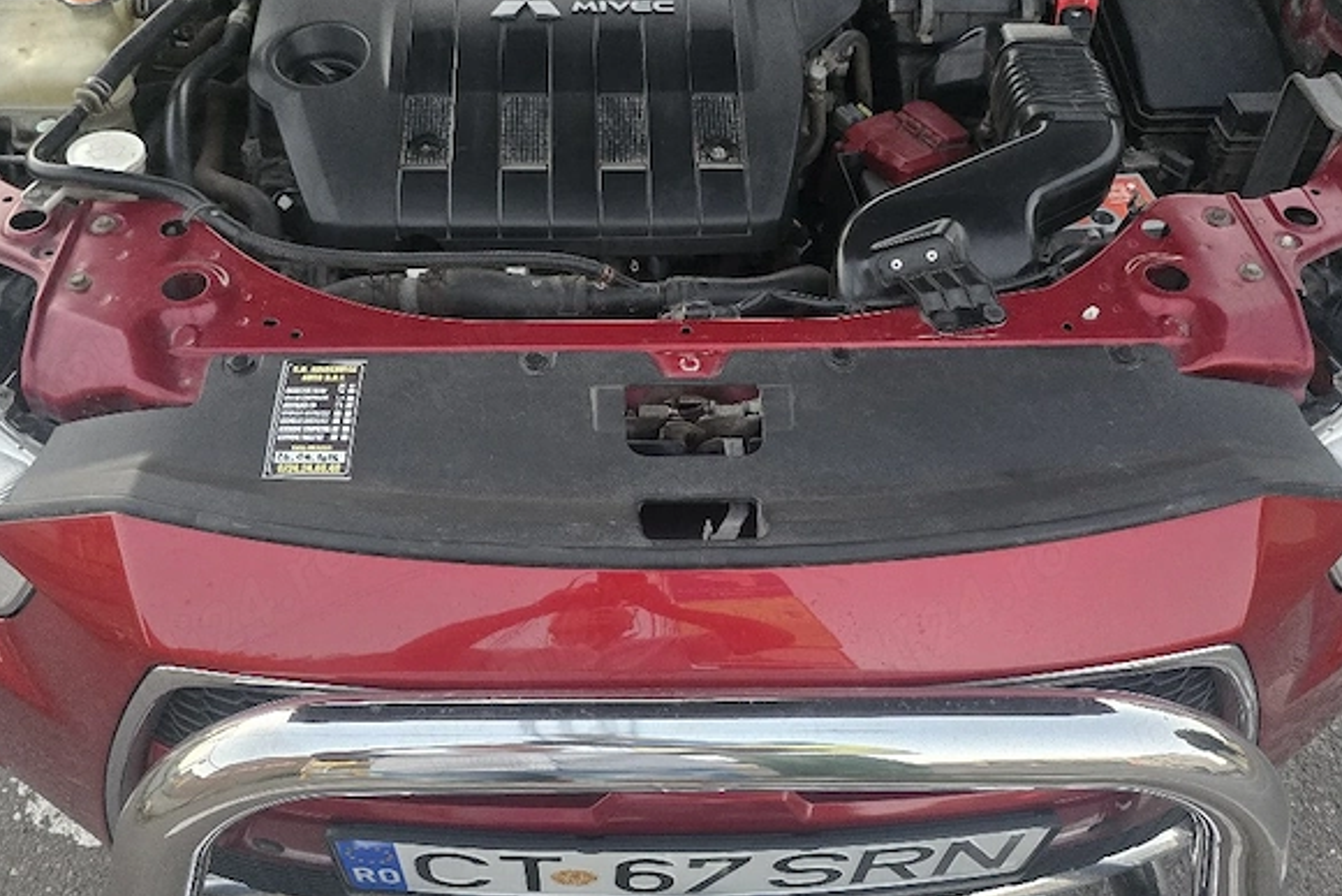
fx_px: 1230
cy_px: 338
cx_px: 655
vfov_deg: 39.7
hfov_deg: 57.2
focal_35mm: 33
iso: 2000
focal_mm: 6.3
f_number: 1.7
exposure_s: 1/101
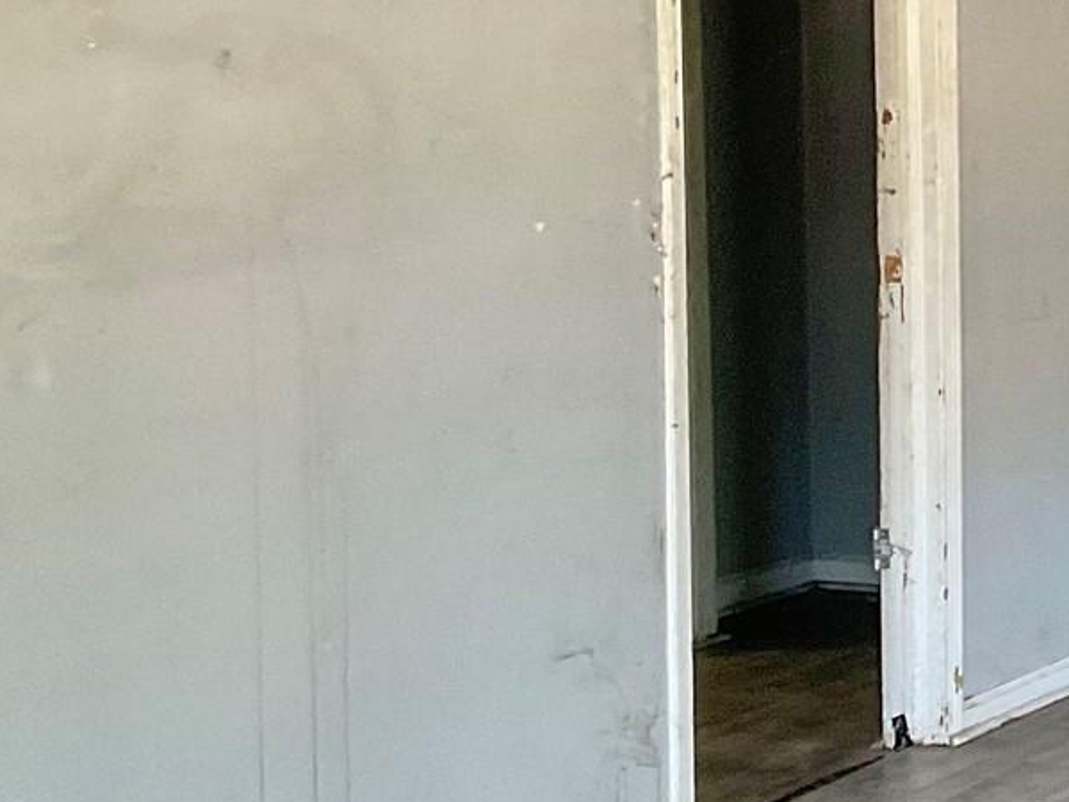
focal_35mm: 99
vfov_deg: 14.9
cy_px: 298
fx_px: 3057
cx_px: 1534
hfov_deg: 18.0
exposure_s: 1/60
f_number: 1.8
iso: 160
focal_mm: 3
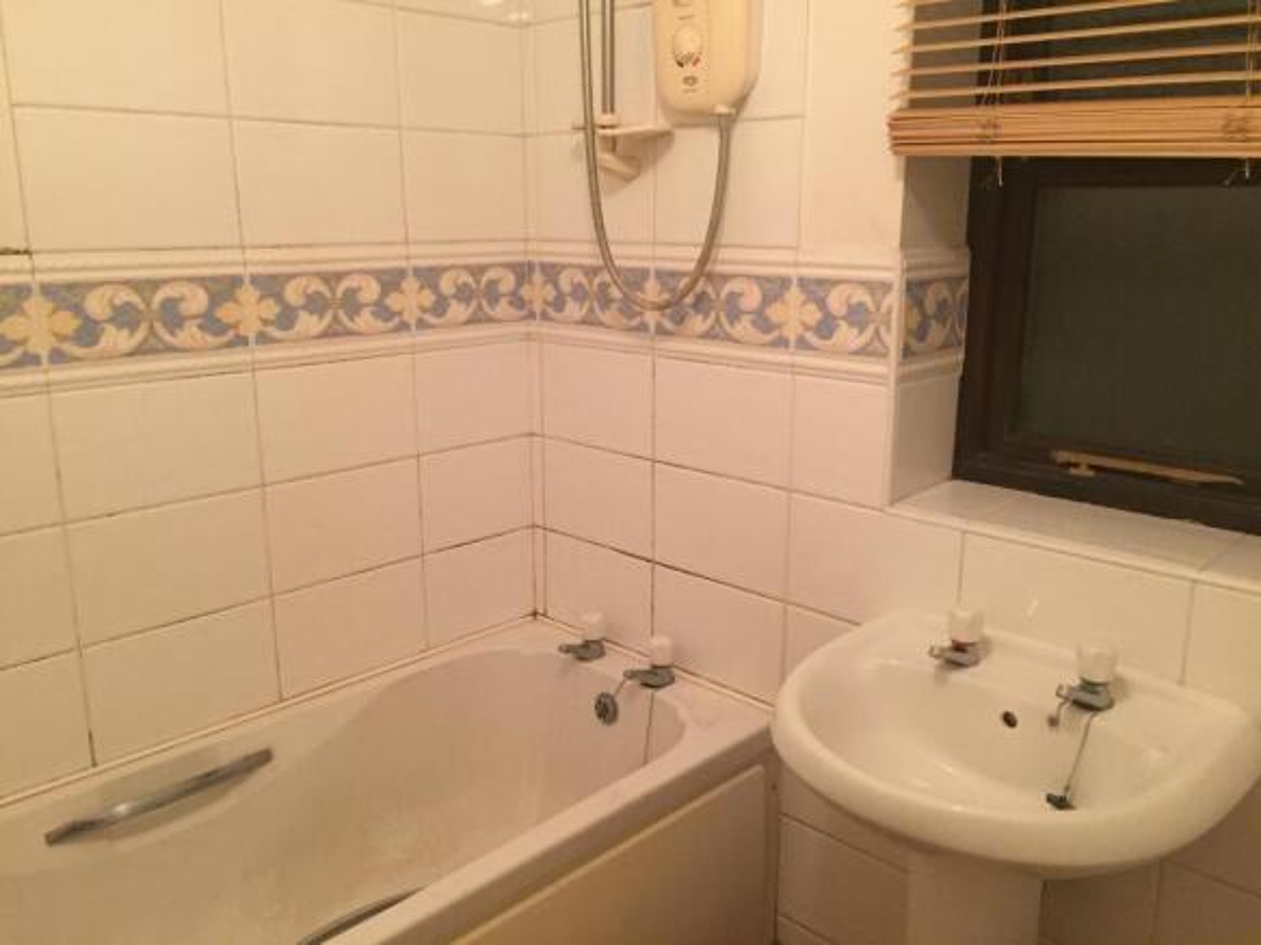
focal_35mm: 29
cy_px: 472
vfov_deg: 48.2
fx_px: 1056
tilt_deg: -12.4
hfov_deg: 61.7
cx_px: 630
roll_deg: -0.2
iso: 250
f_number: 2.2
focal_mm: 4.15
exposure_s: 1/24
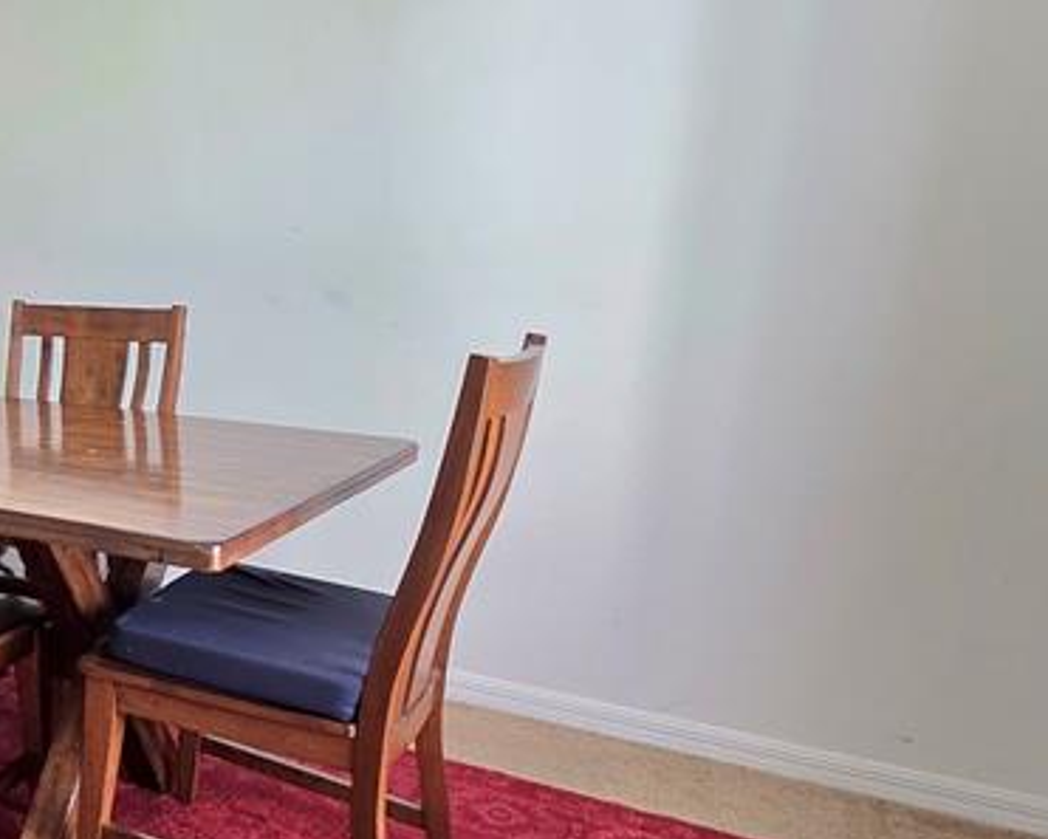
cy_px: 359
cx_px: -144
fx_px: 1086
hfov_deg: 40.1
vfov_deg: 42.1
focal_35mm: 35
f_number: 1.9
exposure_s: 1/60.2
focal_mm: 2.2
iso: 200
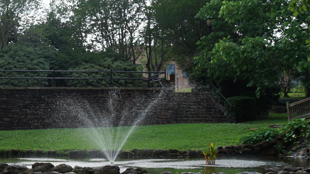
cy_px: 129
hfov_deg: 25.6
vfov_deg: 15.0
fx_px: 660
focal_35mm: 80
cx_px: 34
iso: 100
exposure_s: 1/100
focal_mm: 21
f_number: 7.1
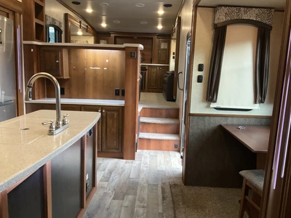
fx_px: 244
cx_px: 146
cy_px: 109
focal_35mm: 29
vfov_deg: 48.2
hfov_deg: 61.7
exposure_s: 1/58
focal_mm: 3
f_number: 1.8
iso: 320
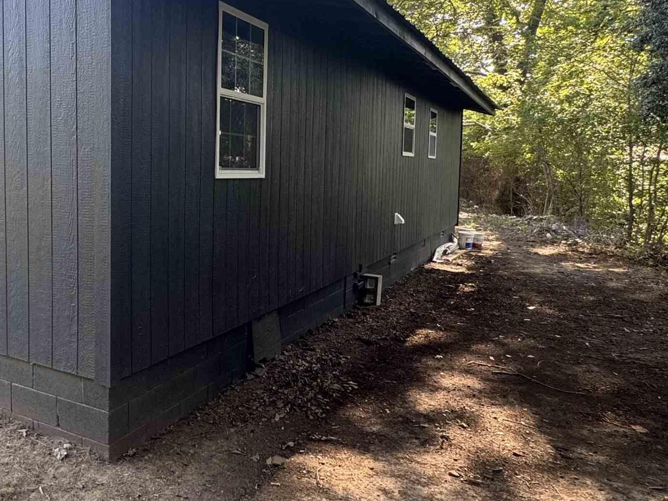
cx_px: 105
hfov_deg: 53.2
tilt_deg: -4.9
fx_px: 598
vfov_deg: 45.4
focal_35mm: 31
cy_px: 221
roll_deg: +0.0
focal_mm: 2.22
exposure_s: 1/99
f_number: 2.2
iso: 100
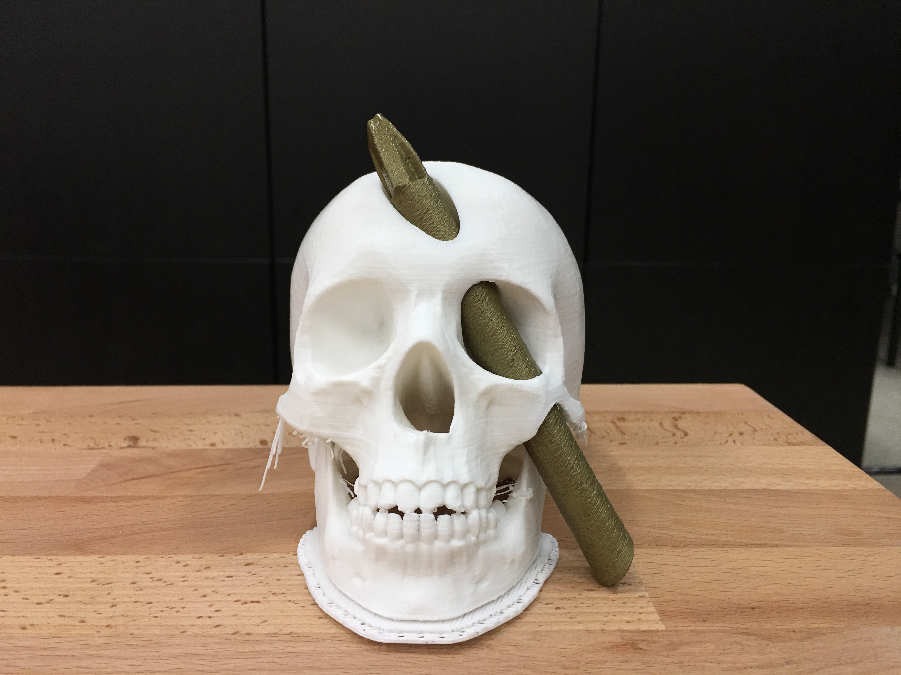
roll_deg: -0.9
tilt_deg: -12.4
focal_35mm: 29
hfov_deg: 61.7
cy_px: 338
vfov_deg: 48.2
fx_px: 755
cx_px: 450
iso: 40
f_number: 2.2
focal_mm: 4.15
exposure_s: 1/30
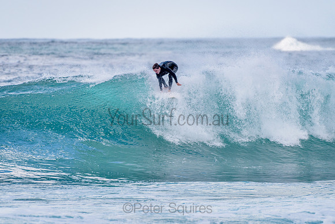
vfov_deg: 2.2
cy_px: 113
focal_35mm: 613
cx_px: 172
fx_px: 5706
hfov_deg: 3.4
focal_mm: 500
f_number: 5.6
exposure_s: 1/2000
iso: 220
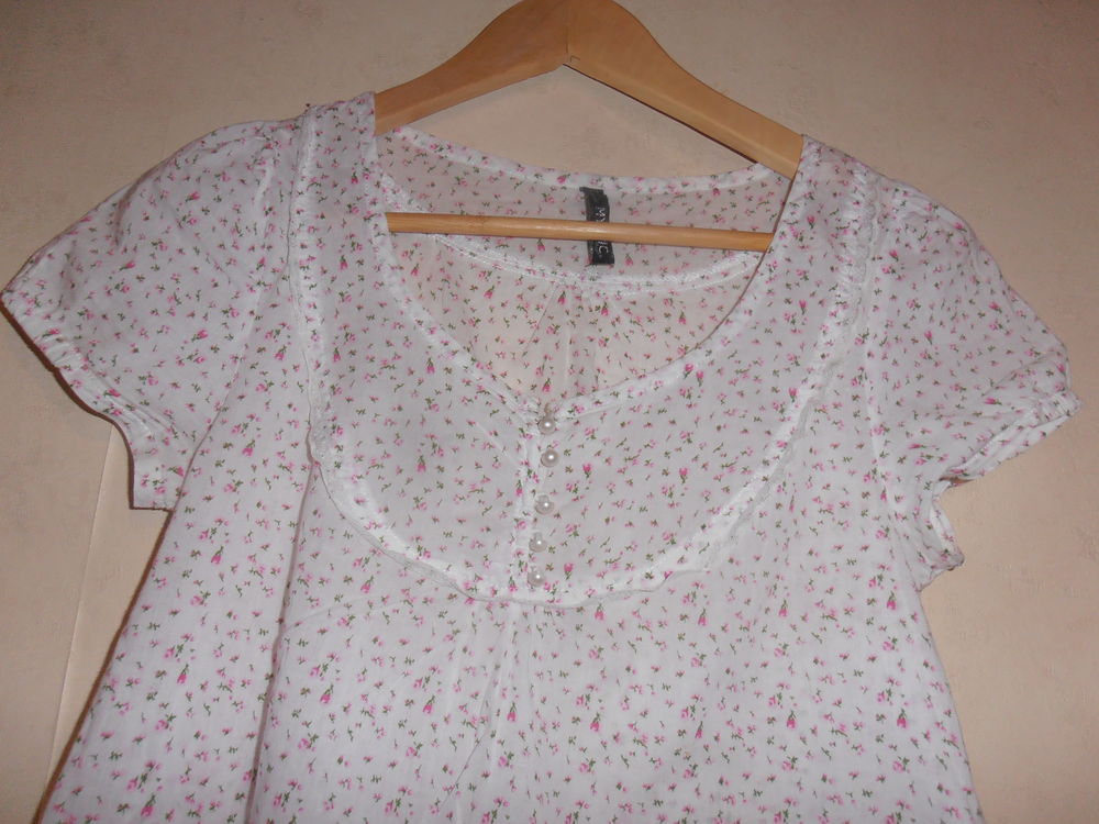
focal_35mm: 24
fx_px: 762
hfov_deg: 71.6
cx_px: 550
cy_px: 412
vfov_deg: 56.8
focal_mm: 4.2
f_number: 3
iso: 125
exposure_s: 1/30
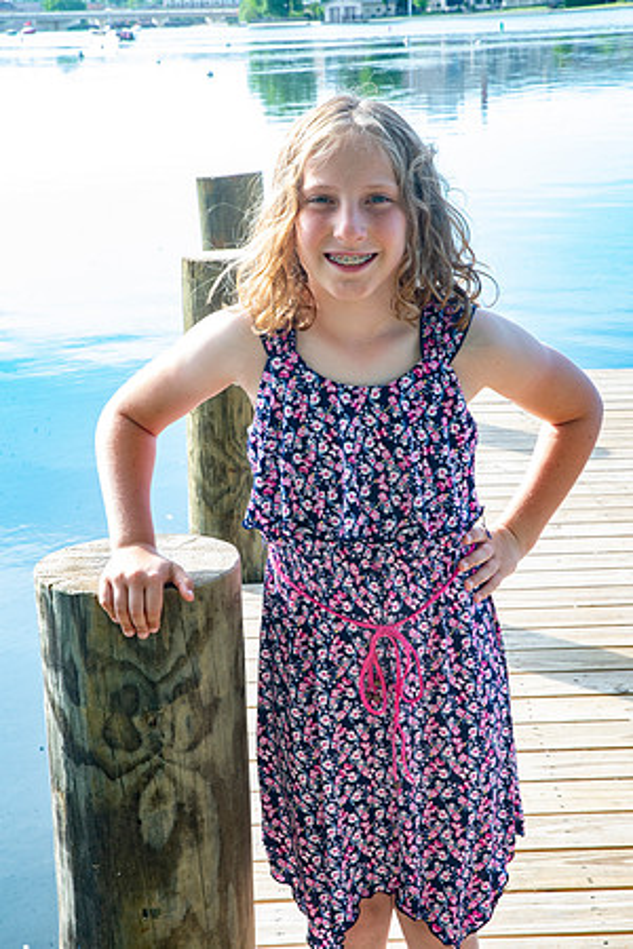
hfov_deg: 19.5
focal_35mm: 70
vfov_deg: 28.8
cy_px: 474
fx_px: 1846
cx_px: 316
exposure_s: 1/60
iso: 800
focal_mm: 70
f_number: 20
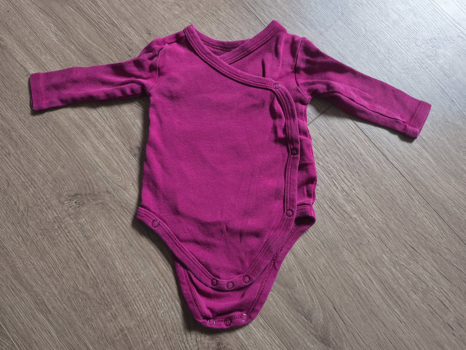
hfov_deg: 73.9
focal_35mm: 23
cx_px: 233
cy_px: 175
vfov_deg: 58.9
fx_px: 310
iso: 1000
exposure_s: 1/33.3
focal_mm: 6.57
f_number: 1.6
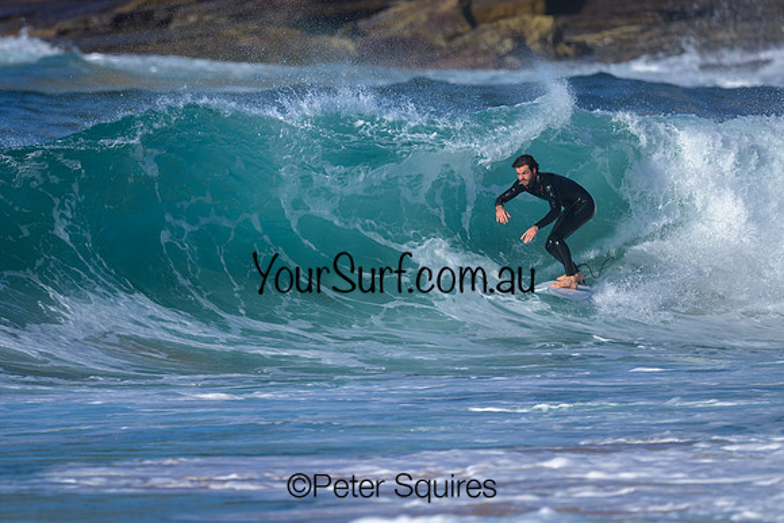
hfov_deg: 1.9
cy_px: 267
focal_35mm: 1100
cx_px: 367
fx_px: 23959
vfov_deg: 1.3
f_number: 6.3
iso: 220
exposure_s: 1/2000
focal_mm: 800
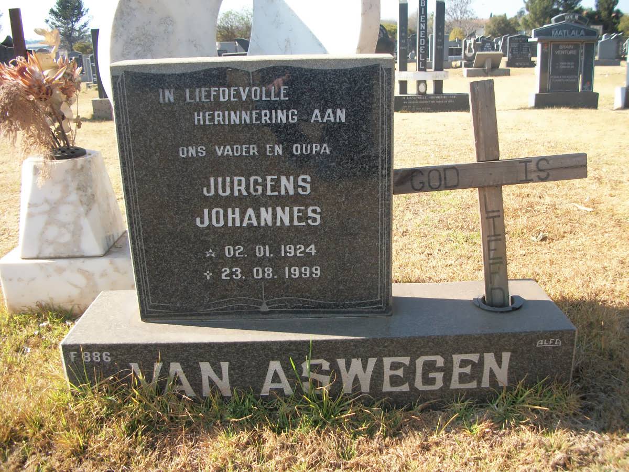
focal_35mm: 32
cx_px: 314
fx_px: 581
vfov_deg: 44.2
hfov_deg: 56.8
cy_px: 236
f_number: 2.9
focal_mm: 5.7
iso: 80
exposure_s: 1/400
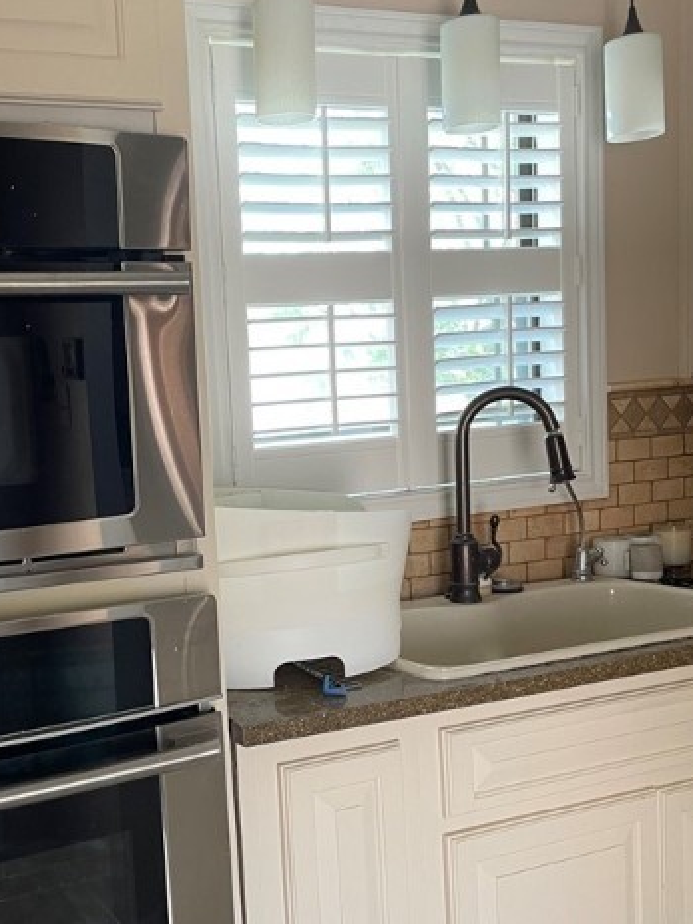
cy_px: 526
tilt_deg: -8.2
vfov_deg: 43.7
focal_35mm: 43
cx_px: 181
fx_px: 1148
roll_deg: +3.8
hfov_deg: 33.0
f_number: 1.6
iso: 125
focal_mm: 4.2
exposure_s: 1/66
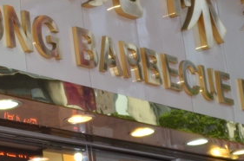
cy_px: 36
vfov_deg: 8.9
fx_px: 1035
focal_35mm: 153
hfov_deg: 13.4
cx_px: 74
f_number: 3.5
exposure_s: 1/125
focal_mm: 28
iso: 400
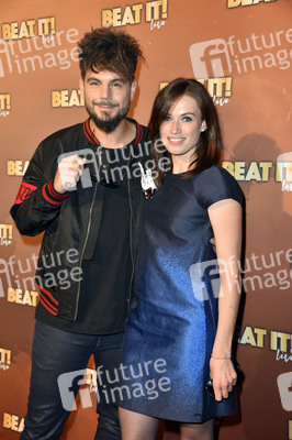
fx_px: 634
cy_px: 220
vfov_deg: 38.2
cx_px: 146
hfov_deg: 25.9
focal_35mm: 52
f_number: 5.6
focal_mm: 52
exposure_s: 1/125
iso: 500
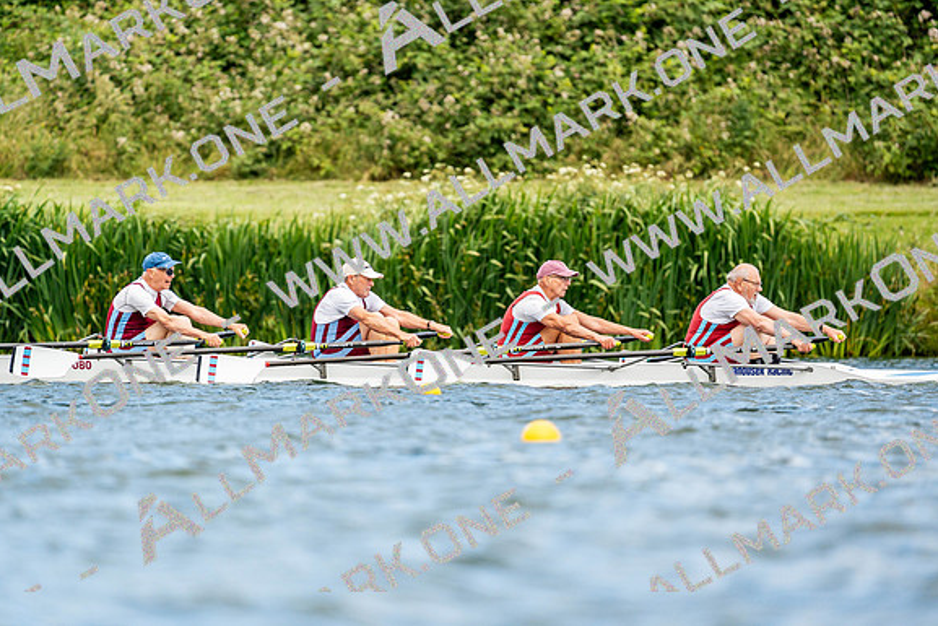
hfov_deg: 3.7
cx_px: 468
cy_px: 313
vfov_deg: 2.5
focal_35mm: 550
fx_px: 14333
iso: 640
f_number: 6.3
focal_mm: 547
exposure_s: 1/2000
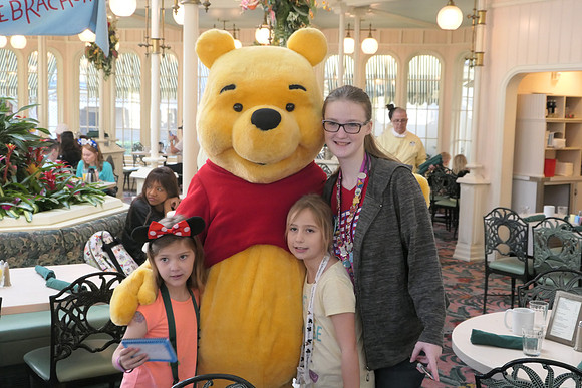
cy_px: 194
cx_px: 291
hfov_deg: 41.9
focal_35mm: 47
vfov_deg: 28.7
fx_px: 760
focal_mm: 17.1
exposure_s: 1/80
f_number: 4.1
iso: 1250
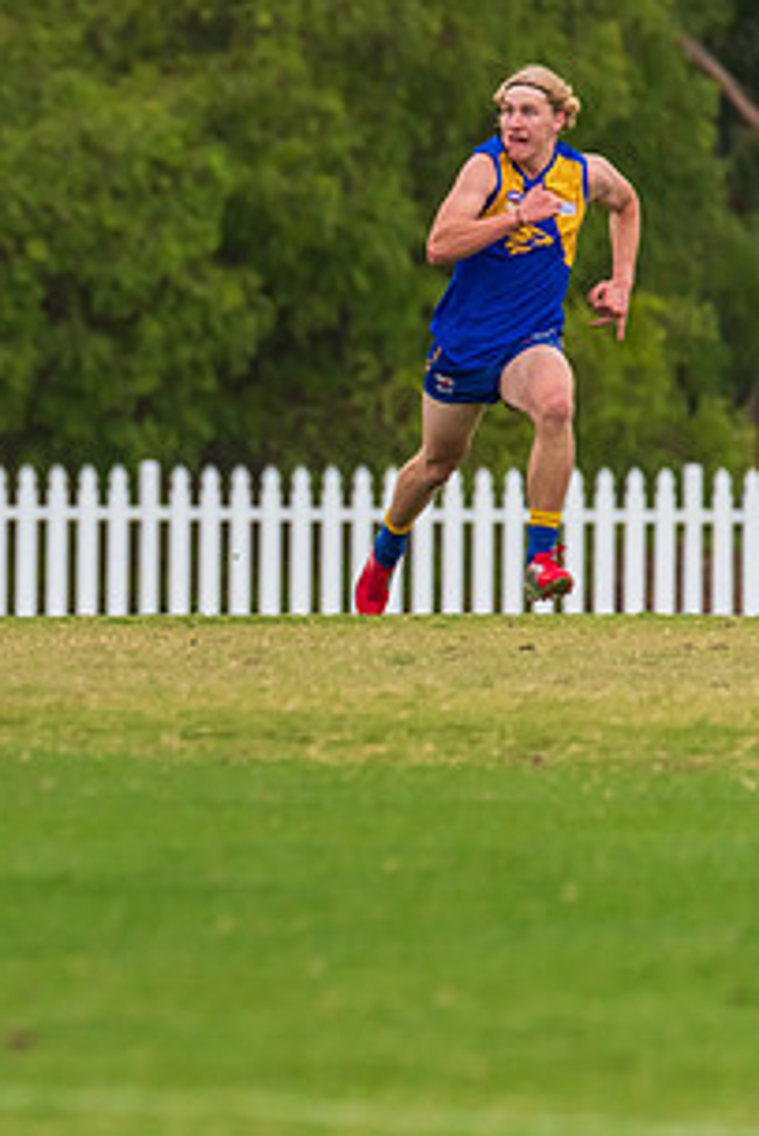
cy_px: 476
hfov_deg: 1.3
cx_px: -283
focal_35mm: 1084
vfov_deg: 1.9
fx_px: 34240
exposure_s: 1/1250
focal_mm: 550
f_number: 6.3
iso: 1100
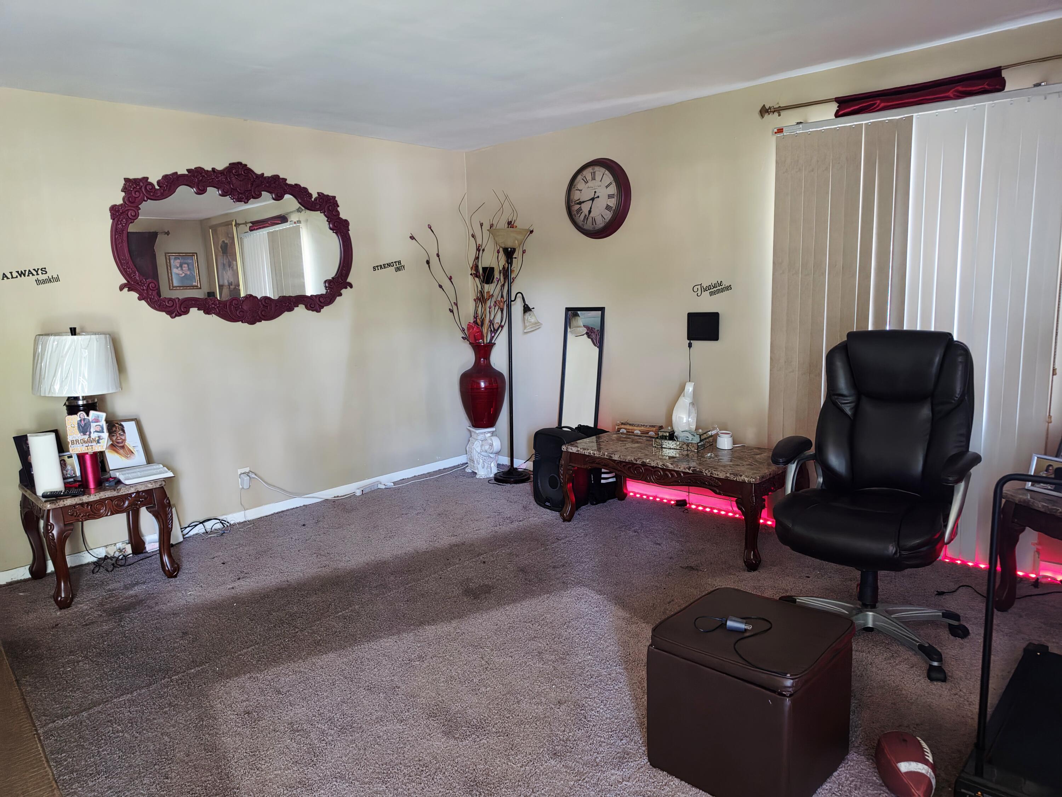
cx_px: 531
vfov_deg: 58.9
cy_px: 398
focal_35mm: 23
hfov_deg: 73.9
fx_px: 706
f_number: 1.4
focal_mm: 6.5
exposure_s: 1/120
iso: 1600
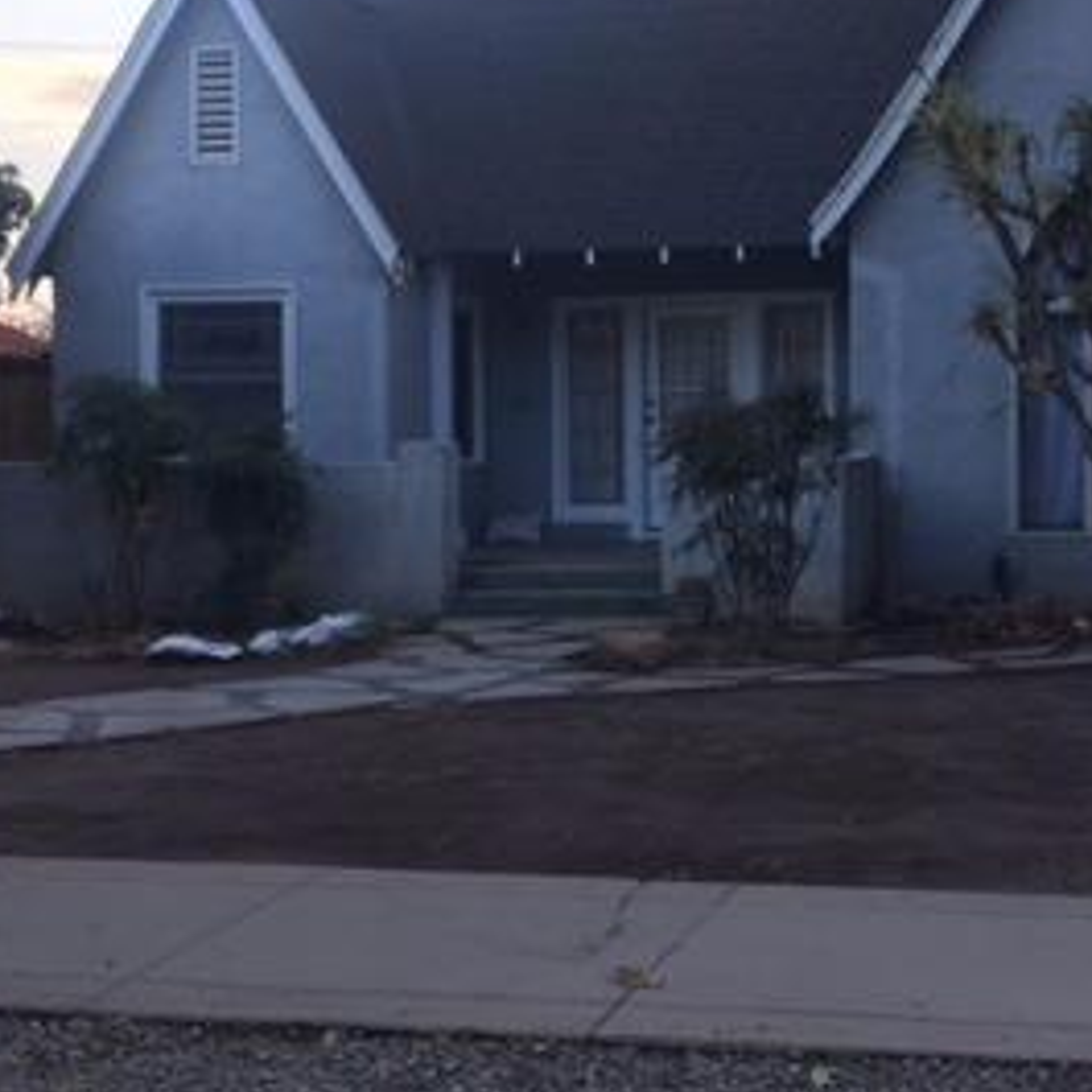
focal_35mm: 62
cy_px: 462
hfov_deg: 27.6
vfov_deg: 27.7
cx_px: 672
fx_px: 2213
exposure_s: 1/213
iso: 32
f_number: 2.2
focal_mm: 4.15
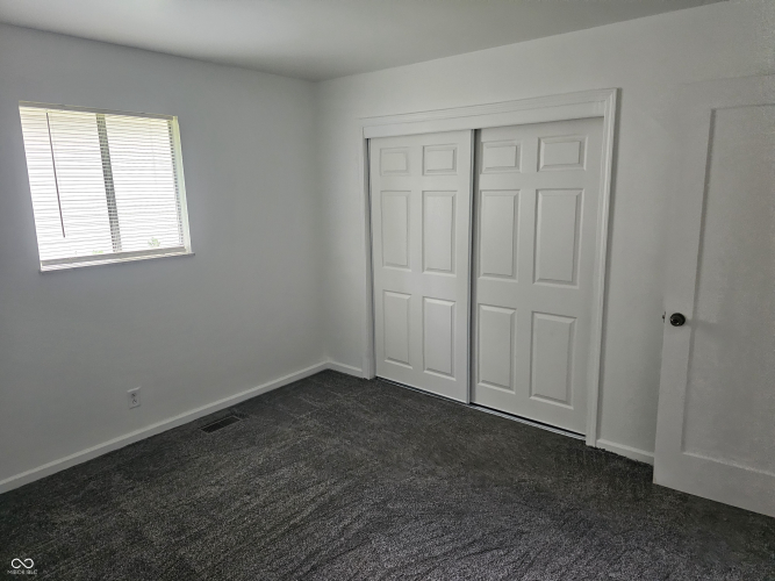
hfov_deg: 73.9
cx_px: 388
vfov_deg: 58.9
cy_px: 290
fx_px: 515
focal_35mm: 23
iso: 1250
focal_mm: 6.3
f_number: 1.7
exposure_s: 1/240
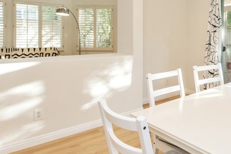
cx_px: 200
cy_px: 40
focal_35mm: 31
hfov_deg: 53.9
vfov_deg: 41.2
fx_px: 199
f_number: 5.6
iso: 720
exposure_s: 1/125
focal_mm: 14
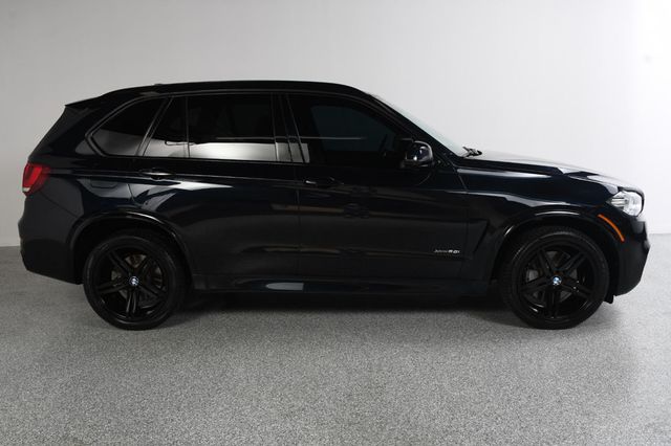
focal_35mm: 30
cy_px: 223
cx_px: 336
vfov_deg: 43.6
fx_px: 559
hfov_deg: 62.0
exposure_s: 1/160
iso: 100
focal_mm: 20
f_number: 10
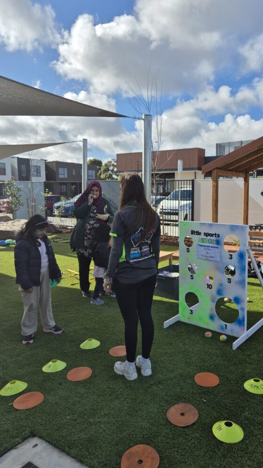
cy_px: 227
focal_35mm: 26
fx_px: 322
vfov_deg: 71.9
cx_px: 181
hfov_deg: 43.6
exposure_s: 1/1824
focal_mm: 5.4
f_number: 1.8
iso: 25
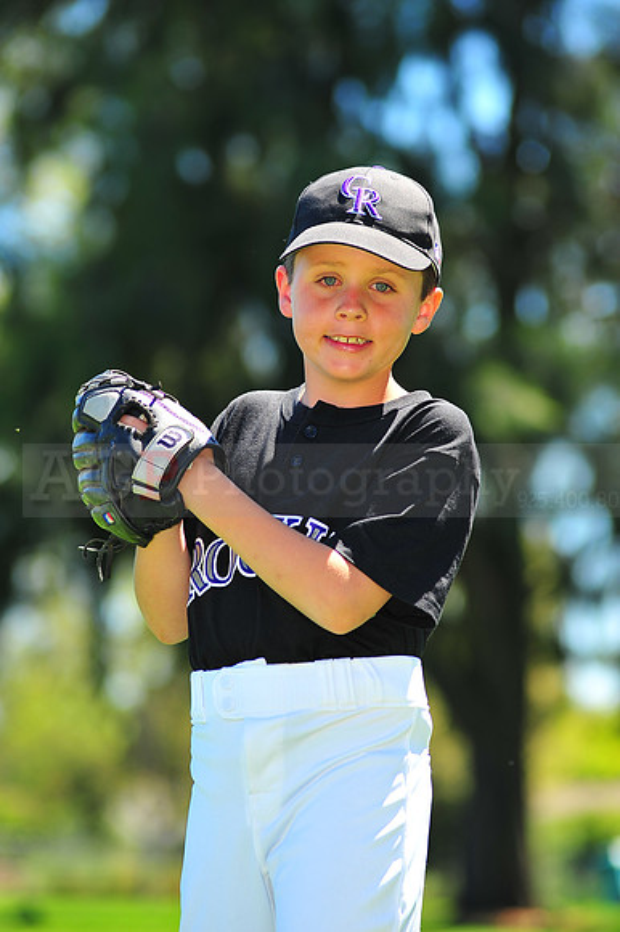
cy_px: 466
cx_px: 310
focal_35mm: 180
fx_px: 4655
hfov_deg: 7.6
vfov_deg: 11.4
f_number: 5
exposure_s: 1/500
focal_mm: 180
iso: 200
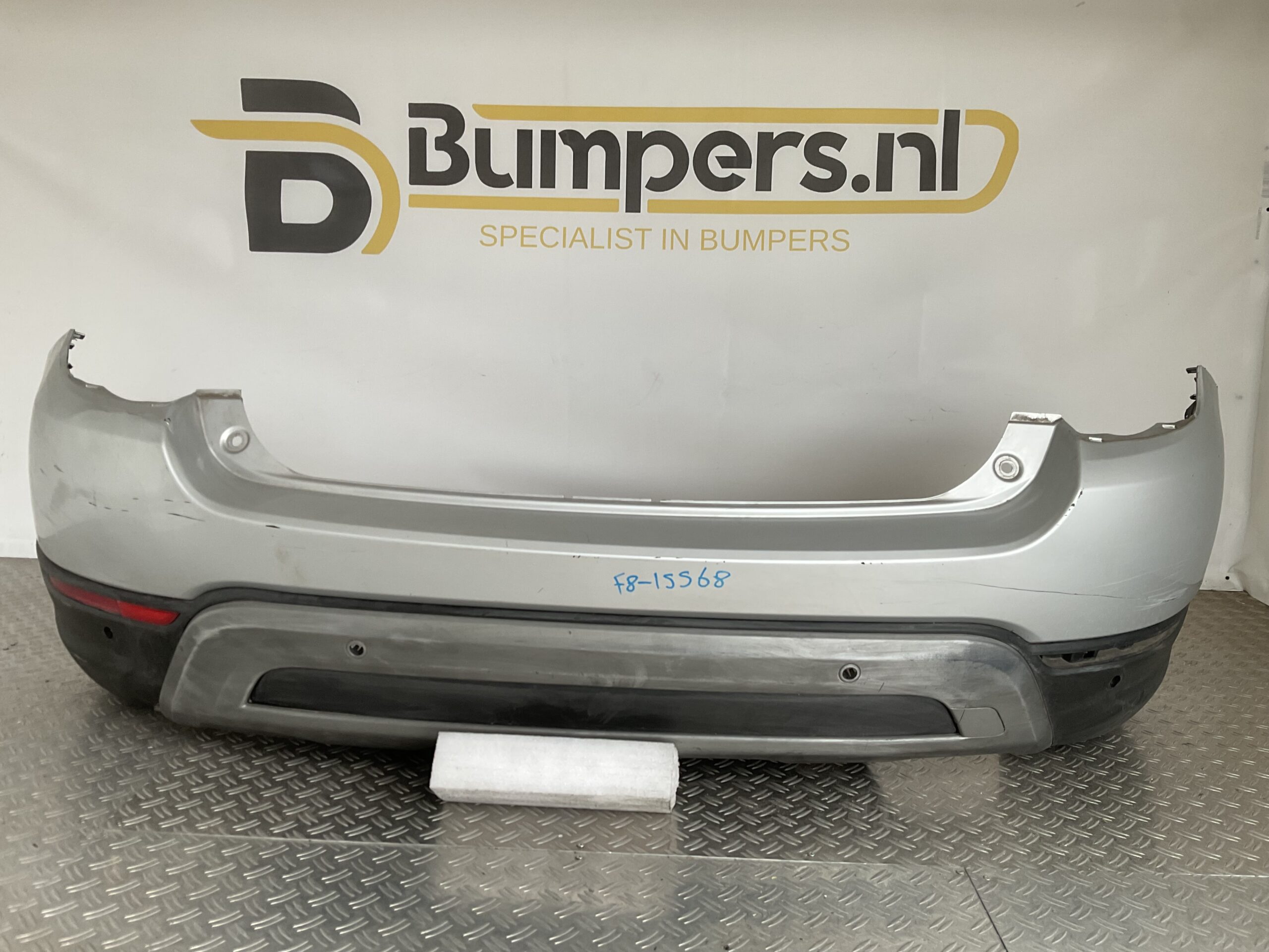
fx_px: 1063
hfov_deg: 61.7
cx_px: 634
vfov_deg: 48.2
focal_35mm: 29
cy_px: 476
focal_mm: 3
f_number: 1.8
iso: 40
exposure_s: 1/120
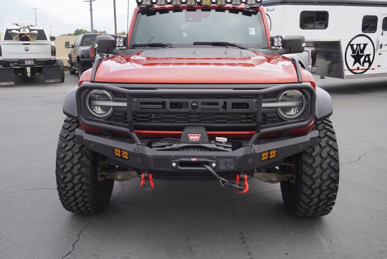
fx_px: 383
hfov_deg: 53.7
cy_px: 119
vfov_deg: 37.3
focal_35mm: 36
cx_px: 189
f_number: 5.6
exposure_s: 1/125
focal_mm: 21
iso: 100
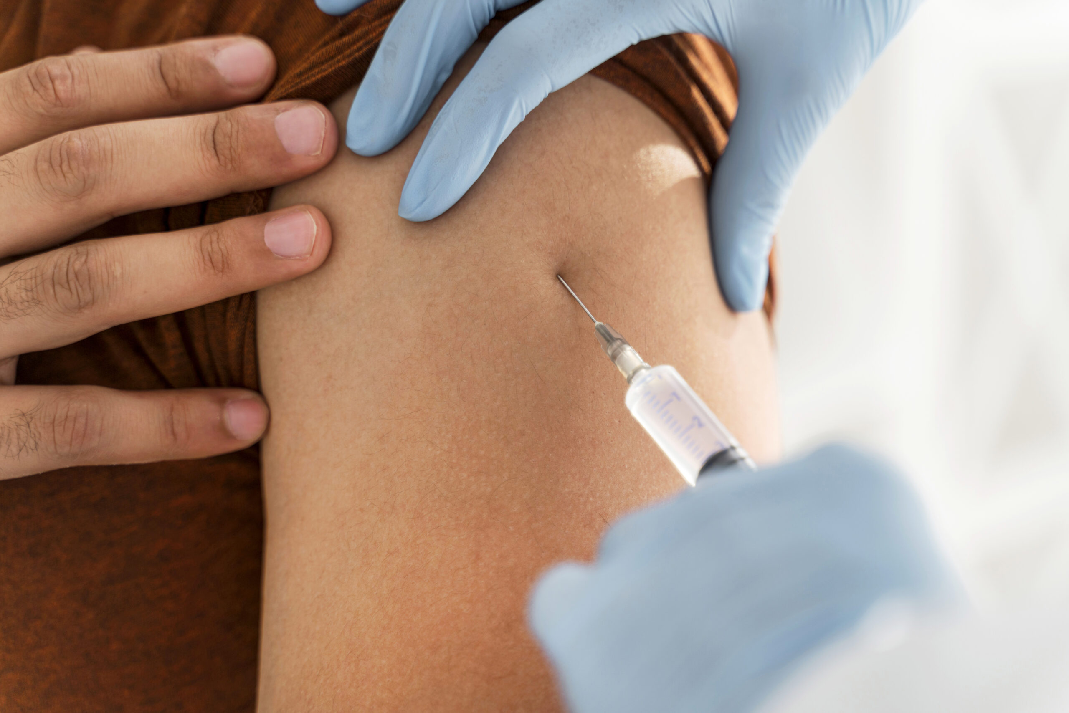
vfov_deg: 18.2
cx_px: 534
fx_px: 2227
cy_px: 356
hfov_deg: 27.0
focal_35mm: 75
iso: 100
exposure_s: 1/500
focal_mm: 75
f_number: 2.8
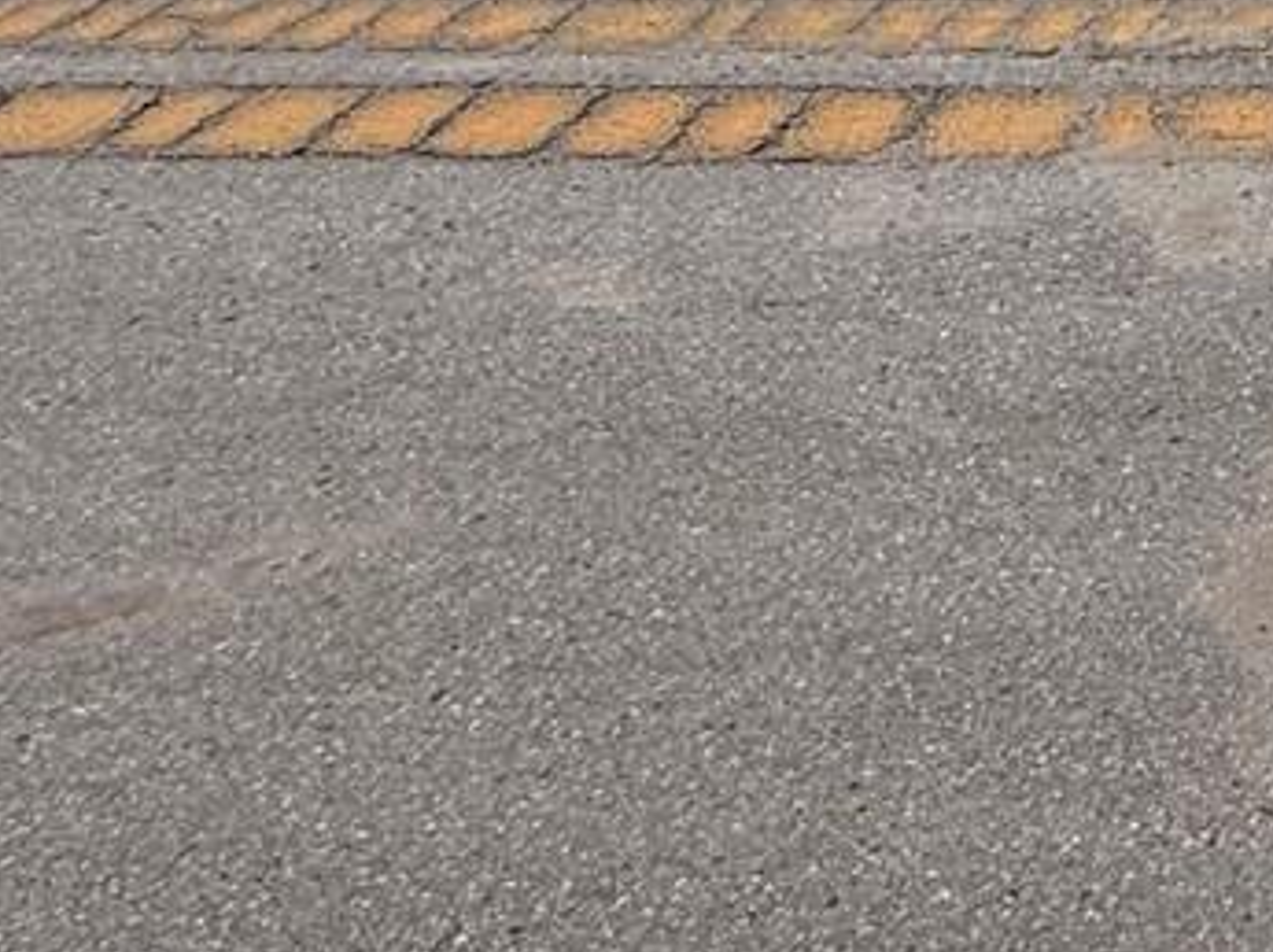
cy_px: -919
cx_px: 1886
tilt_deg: -2.4
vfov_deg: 17.0
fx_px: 2388
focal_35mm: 65
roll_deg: -0.4
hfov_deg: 23.9
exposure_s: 1/2611
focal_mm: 2.22
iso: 50
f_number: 2.2
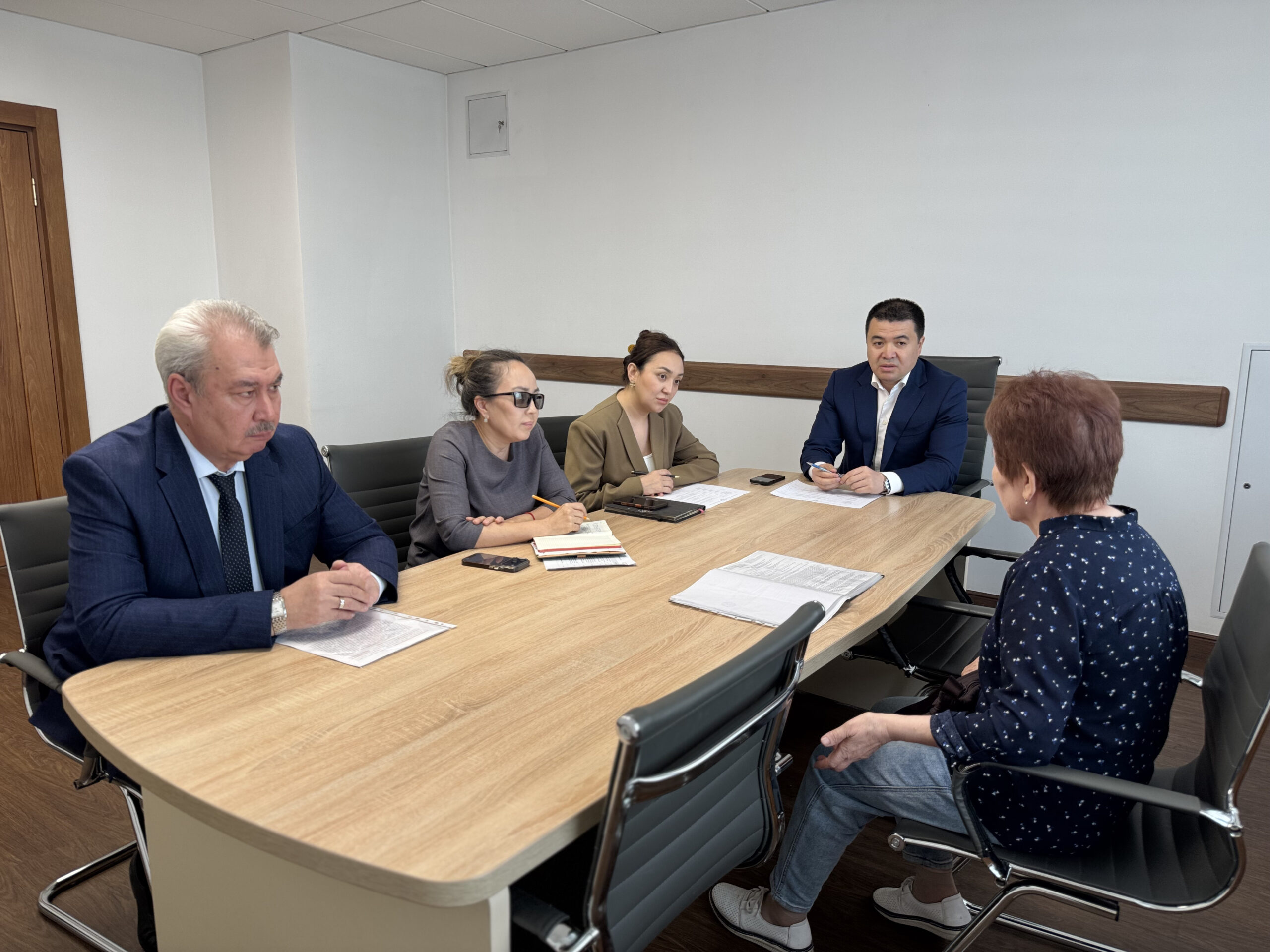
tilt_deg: -11.0
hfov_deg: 71.6
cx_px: 635
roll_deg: -0.4
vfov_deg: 56.8
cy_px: 476
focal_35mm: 24
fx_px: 881
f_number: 1.78
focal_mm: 6.76
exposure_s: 1/100
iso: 64
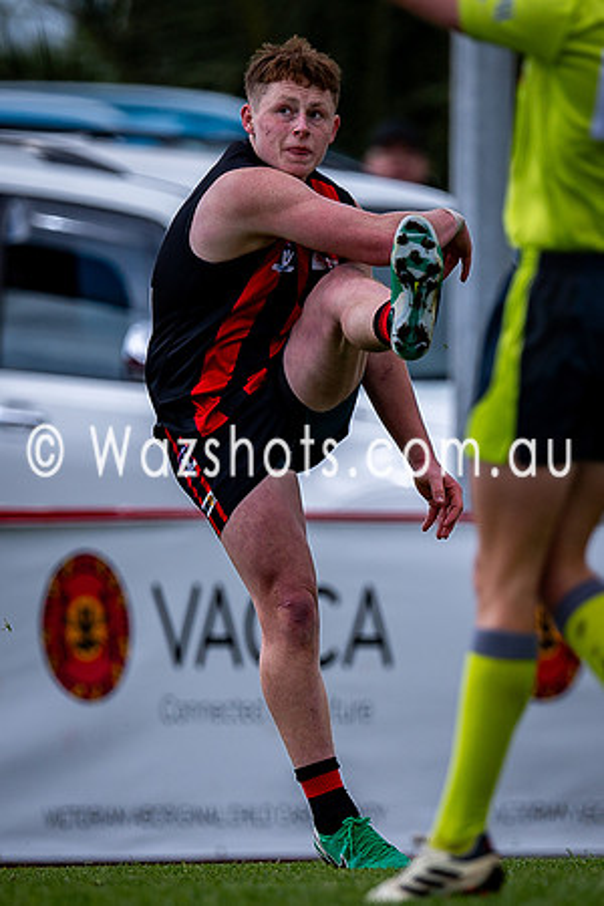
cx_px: 456
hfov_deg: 1.2
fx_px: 29727
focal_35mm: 1181
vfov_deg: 1.7
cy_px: 507
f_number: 4
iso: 180
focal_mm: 500
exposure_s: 1/2000
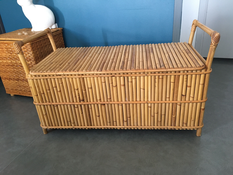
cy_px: 88
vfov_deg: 48.2
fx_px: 195
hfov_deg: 61.7
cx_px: 116
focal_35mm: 29
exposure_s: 1/20
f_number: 2.2
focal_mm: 4.15
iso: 200
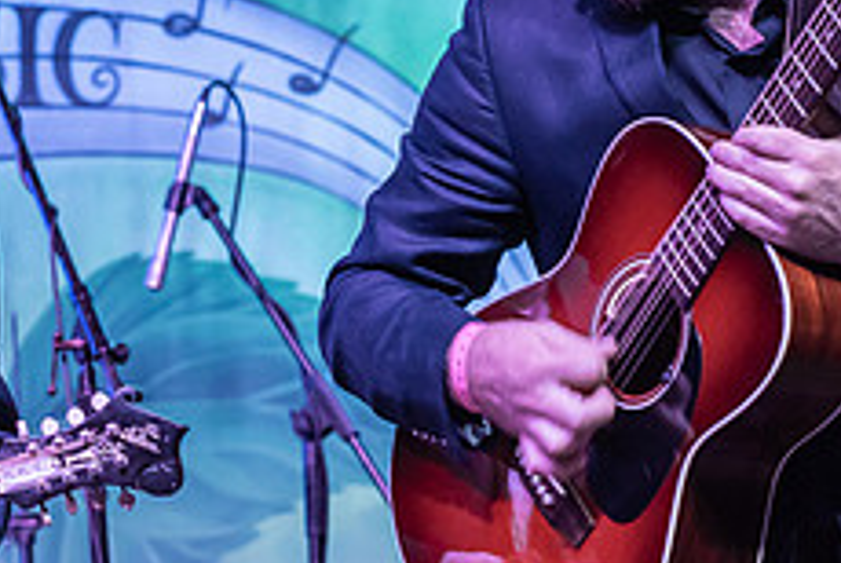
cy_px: 258
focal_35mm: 214
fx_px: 5006
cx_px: -172
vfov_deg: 6.4
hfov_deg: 9.5
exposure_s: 1/160
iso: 2000
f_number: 4.5
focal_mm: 85
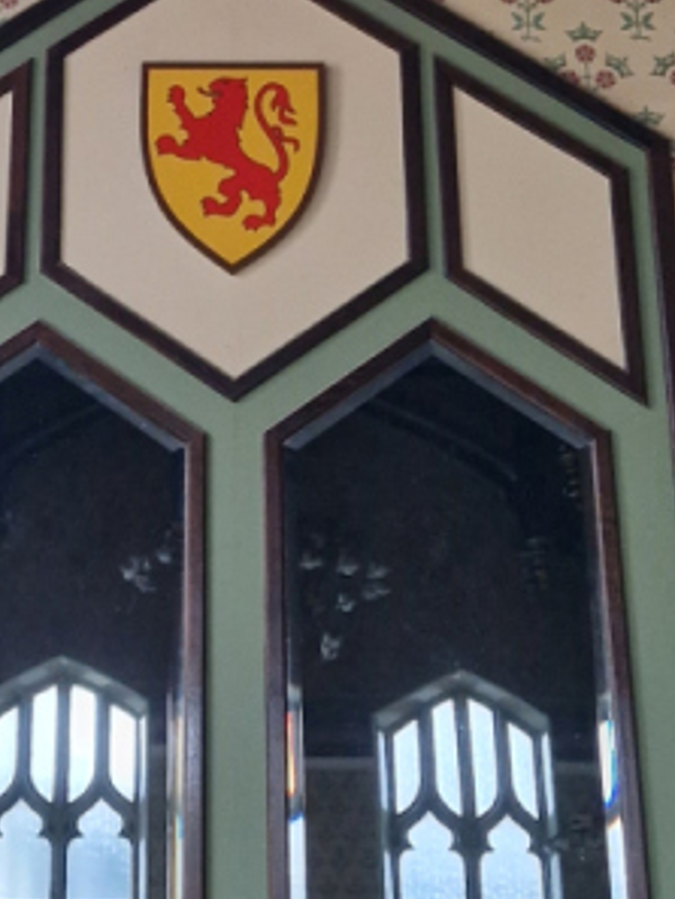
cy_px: -61
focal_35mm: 93
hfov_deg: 15.9
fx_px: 2416
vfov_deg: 20.2
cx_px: 248
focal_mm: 5.4
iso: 640
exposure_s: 1/25
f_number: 1.8
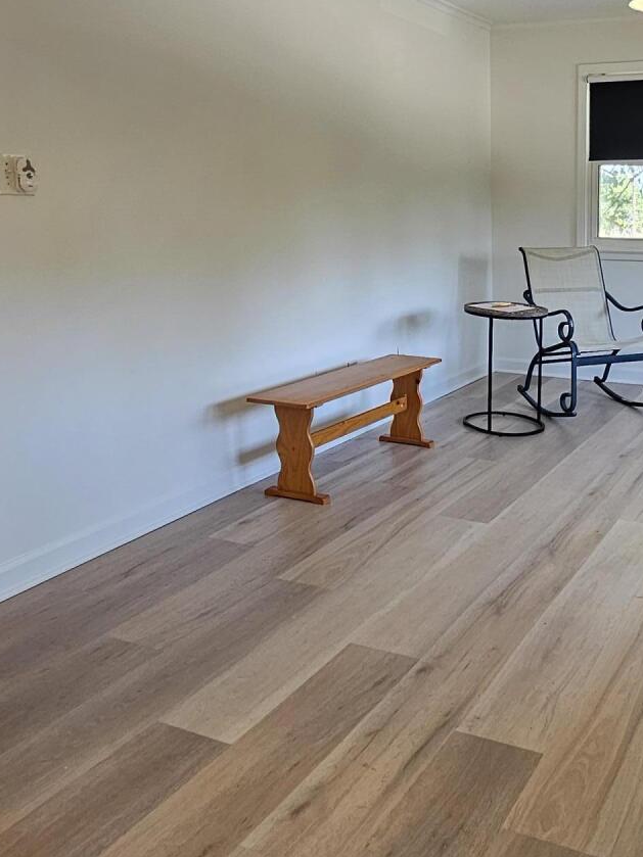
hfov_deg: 42.8
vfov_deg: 57.7
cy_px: 327
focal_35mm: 31
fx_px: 768
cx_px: 538
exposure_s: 1/60
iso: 125
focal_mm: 2.2
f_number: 2.2
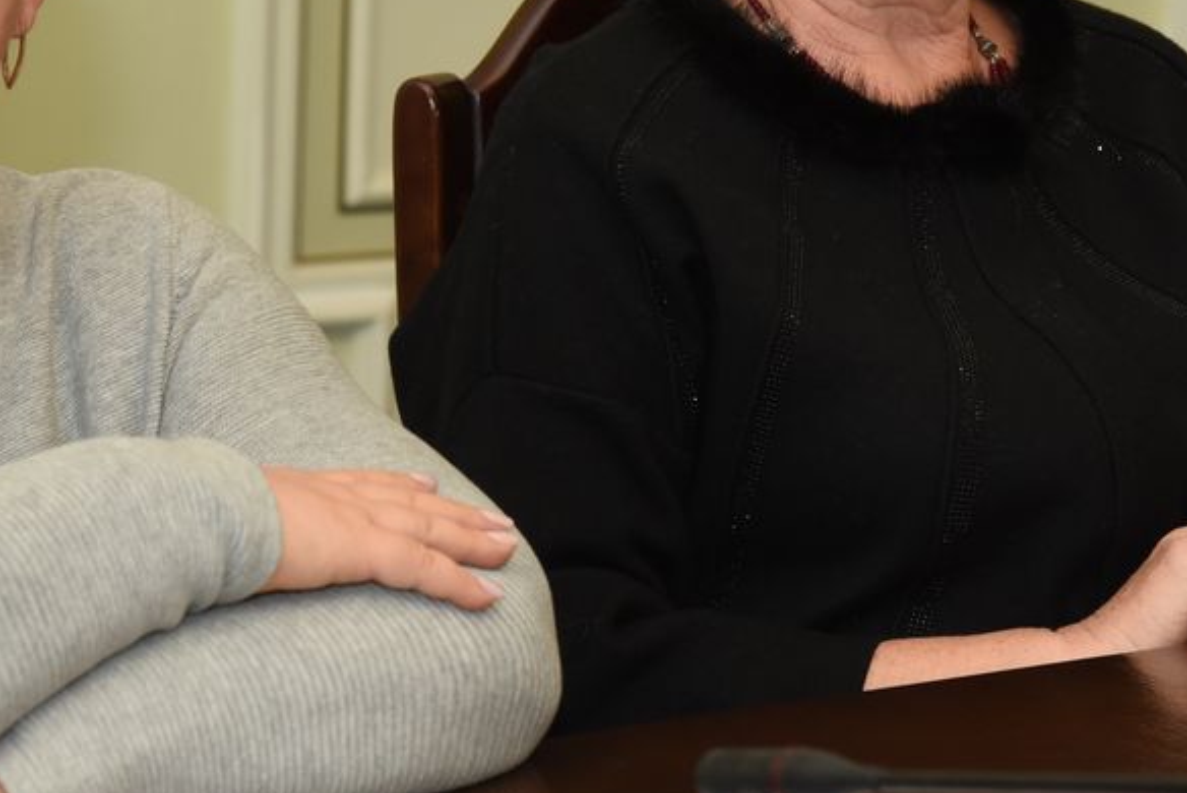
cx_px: 398
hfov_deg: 10.0
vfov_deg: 6.7
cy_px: 113
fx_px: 6795
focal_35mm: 206
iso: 1250
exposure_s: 1/200
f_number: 5
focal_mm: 86
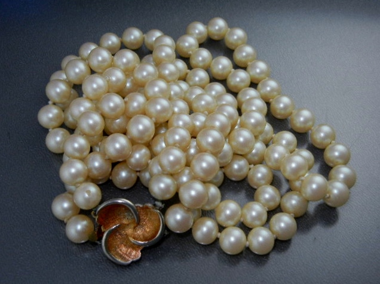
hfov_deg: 36.8
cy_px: 142
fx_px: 570
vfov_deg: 28.0
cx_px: 190
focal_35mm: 52
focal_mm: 9.3
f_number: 7.8
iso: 407
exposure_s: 1/30
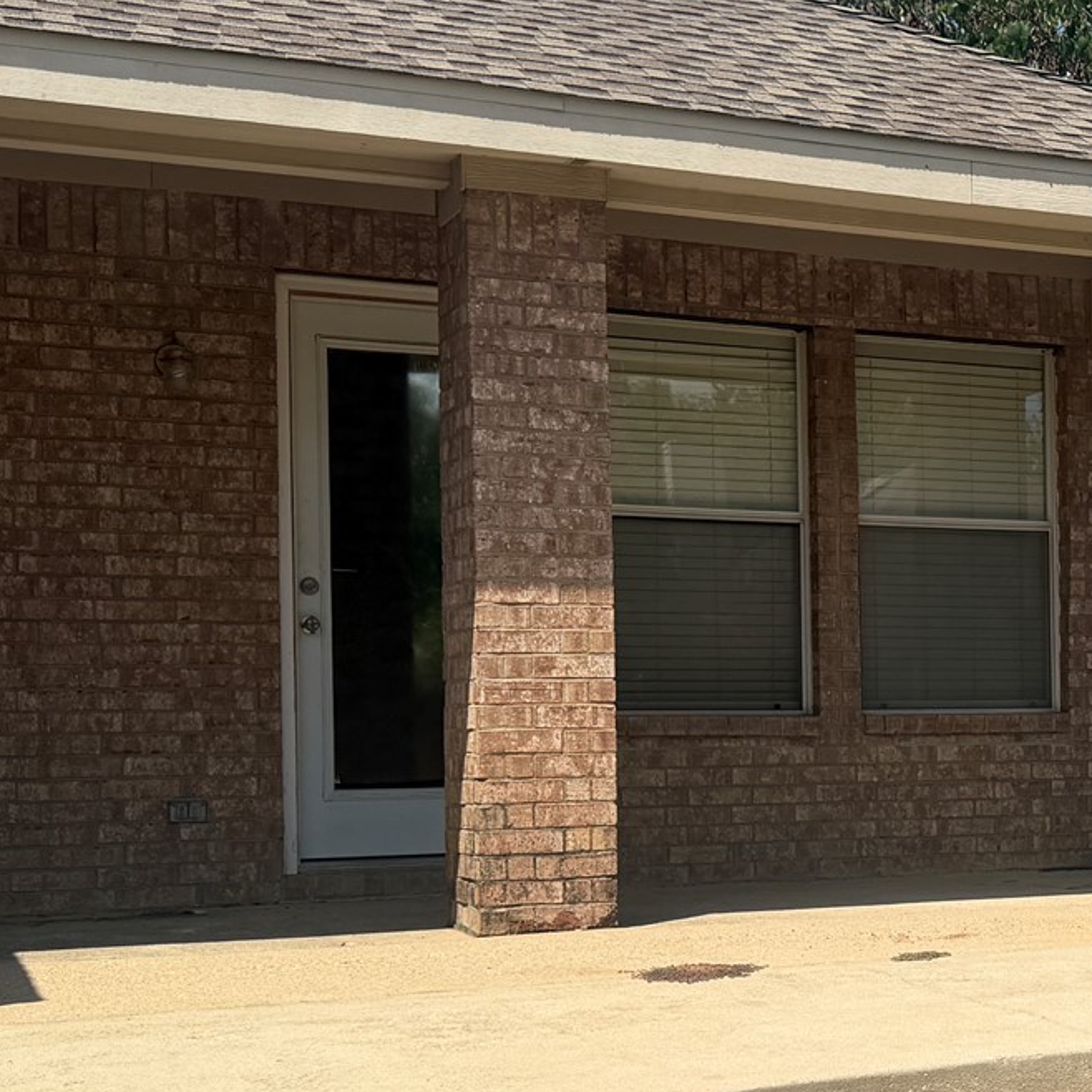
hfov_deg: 24.3
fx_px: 2356
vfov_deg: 26.0
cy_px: 704
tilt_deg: -0.4
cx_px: 1223
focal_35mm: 66
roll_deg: +1.0
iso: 80
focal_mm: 6.76
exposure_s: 1/4975
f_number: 1.78
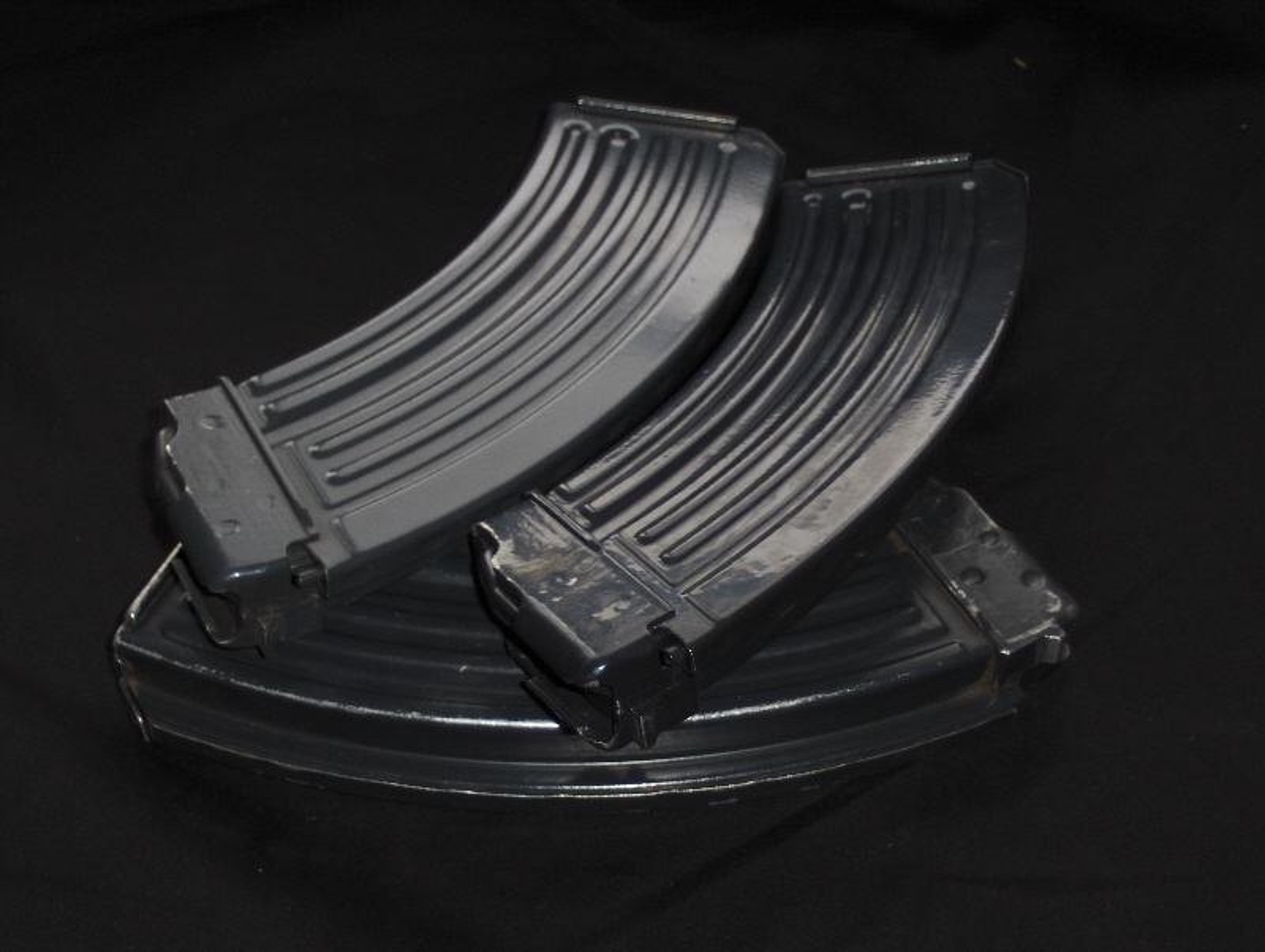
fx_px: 2268
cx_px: 632
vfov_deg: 23.7
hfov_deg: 31.2
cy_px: 476
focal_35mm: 62
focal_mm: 13.2
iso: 100
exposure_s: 1/60
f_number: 3.5
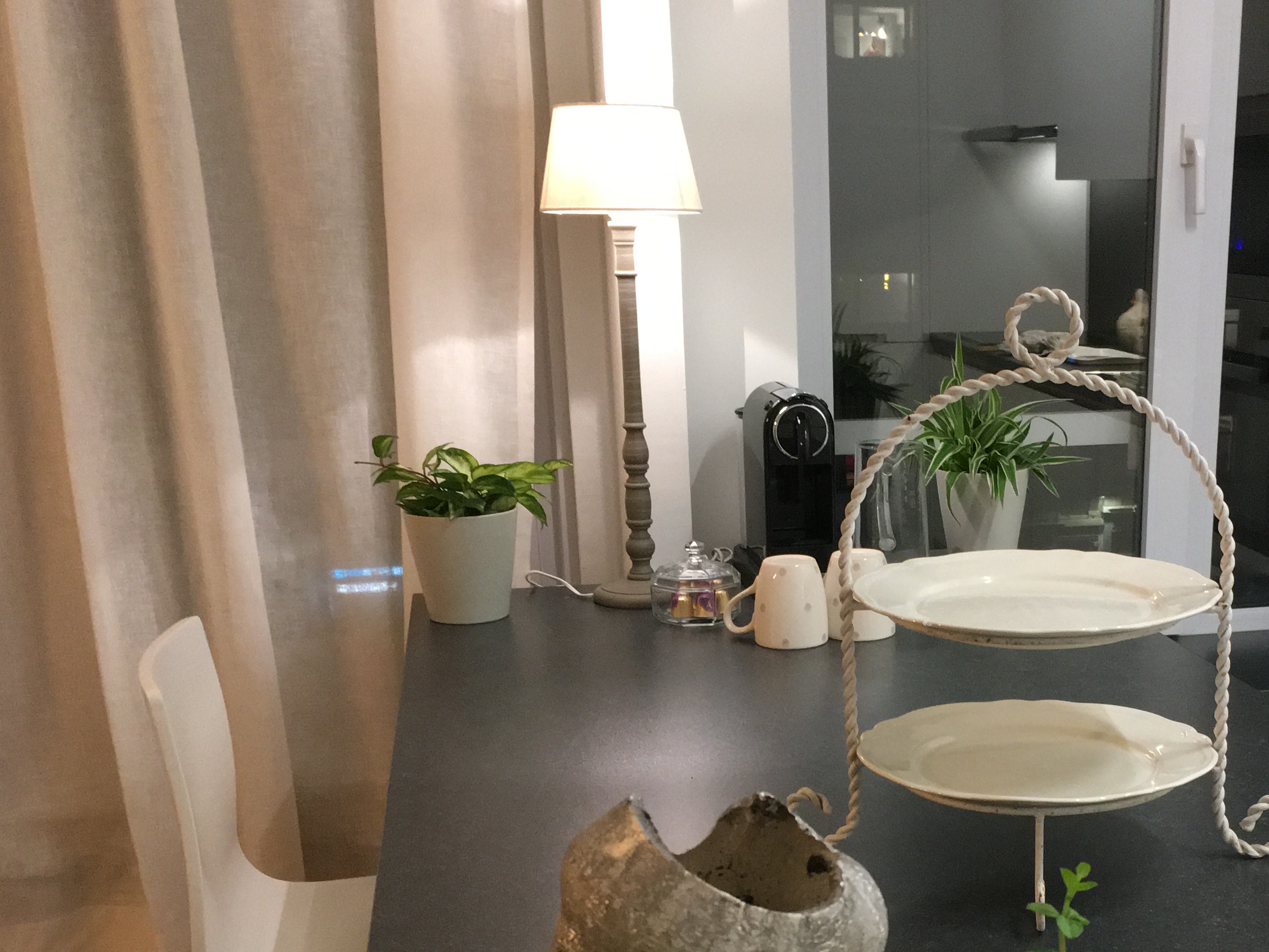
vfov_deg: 31.5
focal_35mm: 45
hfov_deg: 41.1
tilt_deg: -16.8
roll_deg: -0.4
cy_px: 735
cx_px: 921
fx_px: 1650
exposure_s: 1/33
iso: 250
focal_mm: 4.15
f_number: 2.2
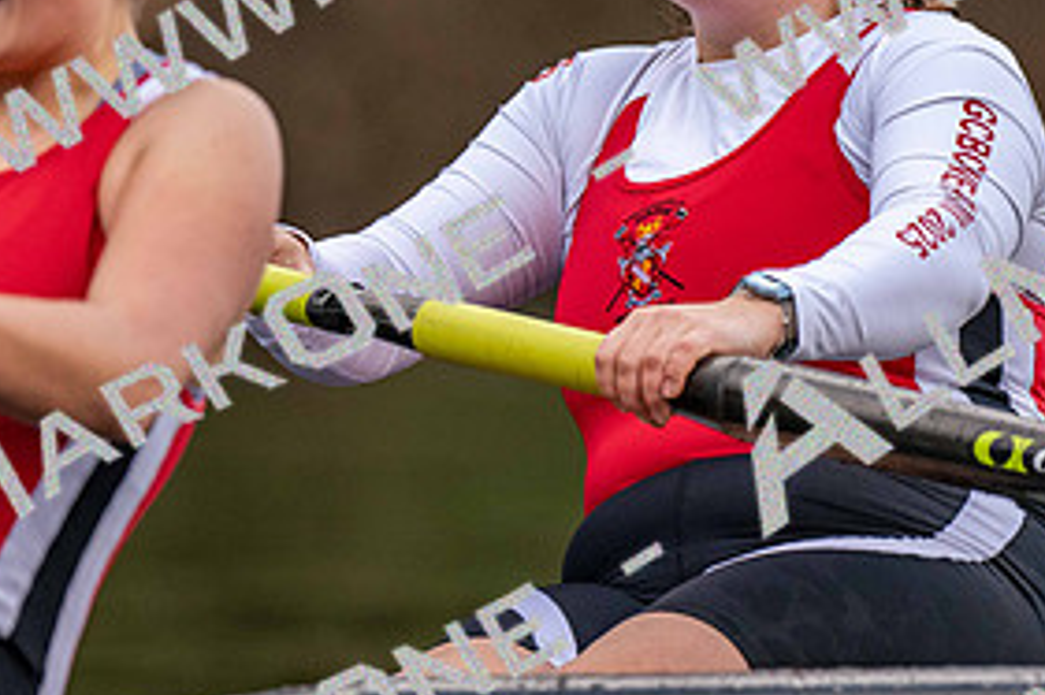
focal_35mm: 1240
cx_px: 424
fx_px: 35972
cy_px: 184
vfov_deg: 1.1
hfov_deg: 1.7
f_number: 4
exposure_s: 1/2500
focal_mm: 600
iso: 1800
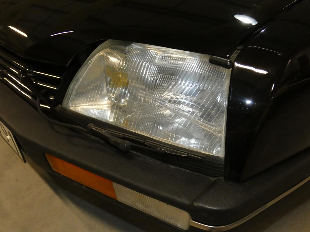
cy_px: 116
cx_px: 155
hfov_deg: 60.0
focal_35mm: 30
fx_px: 269
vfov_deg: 46.8
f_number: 3.3
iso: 800
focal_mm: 5.3
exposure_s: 1/60
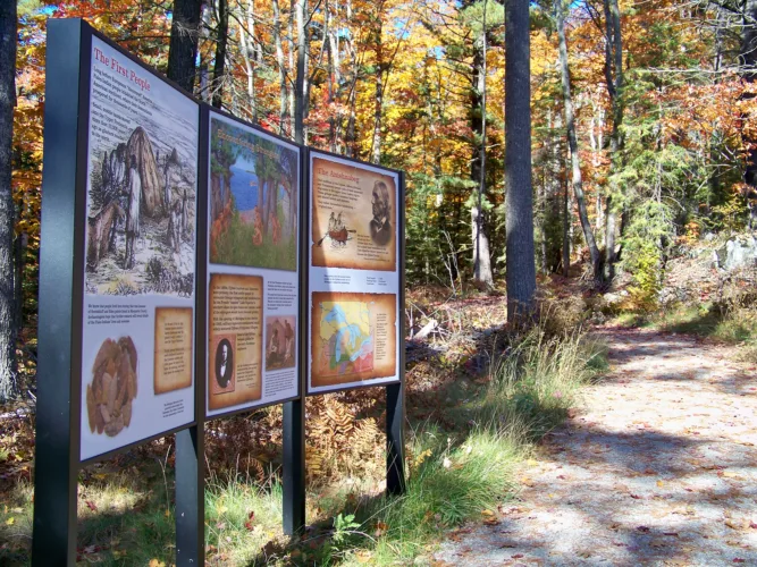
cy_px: 284
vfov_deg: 38.7
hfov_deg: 50.1
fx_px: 809
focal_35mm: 37
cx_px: 378
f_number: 2.8
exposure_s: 1/160
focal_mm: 6.75
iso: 64
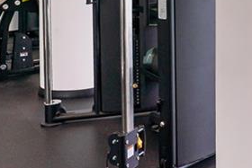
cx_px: 348
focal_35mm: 80
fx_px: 560
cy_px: -80
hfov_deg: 22.1
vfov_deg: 15.8
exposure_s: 1/30
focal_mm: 14
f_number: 9
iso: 400
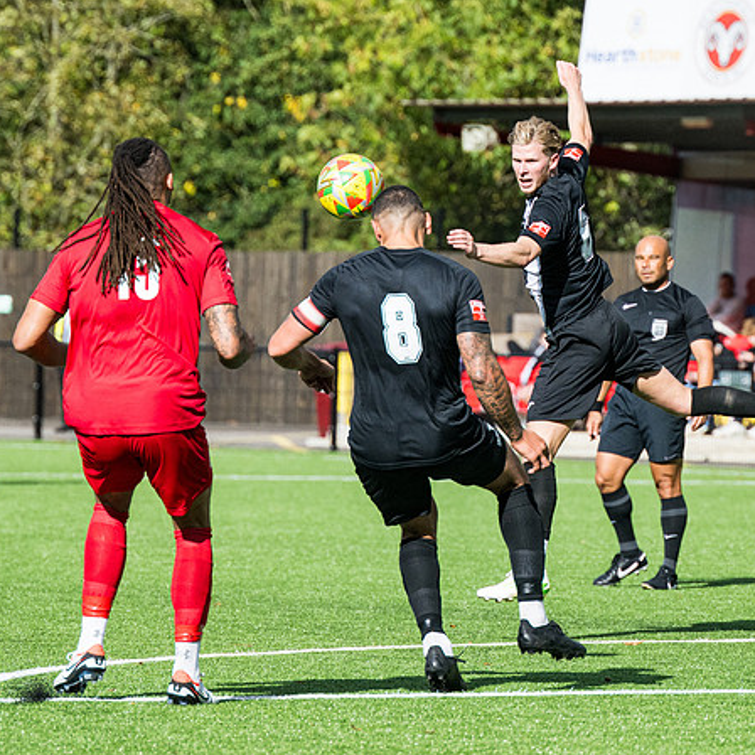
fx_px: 8069
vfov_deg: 5.4
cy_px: 302
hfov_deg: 5.4
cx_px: 471
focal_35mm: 327
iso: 400
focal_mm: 145
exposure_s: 1/5000
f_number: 4
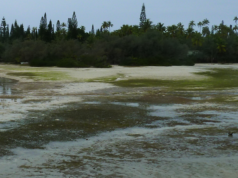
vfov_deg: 21.9
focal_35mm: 67
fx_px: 461
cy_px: 92
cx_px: 36
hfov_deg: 28.1
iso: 80
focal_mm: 4.1
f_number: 4
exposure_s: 1/320
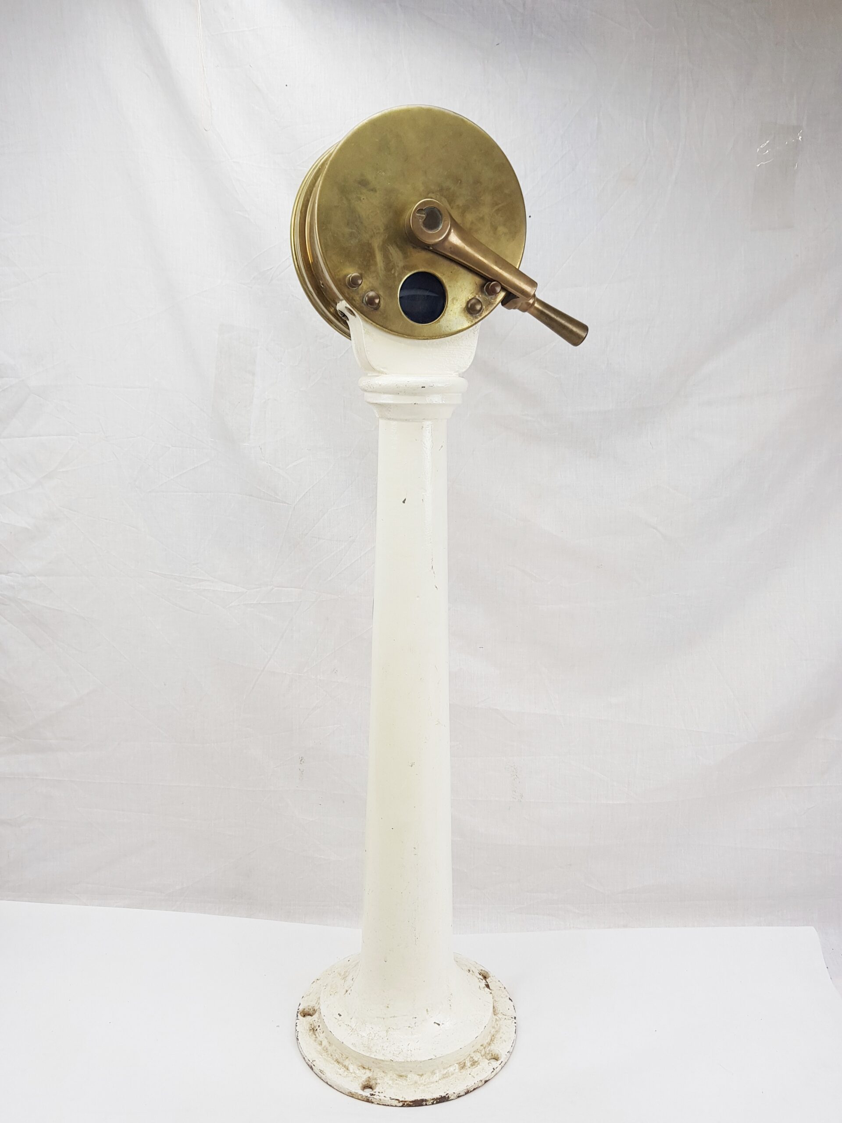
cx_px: 421
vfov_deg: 67.3
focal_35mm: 26
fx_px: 843
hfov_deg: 53.1
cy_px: 562
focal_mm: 4.3
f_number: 1.7
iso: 50
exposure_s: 1/100
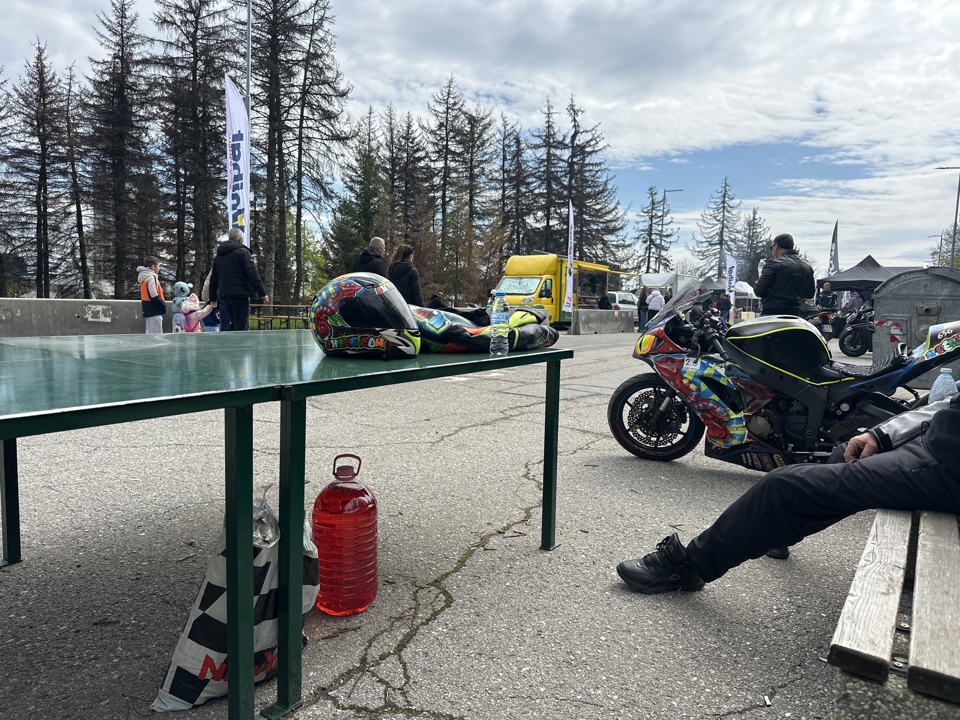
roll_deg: -2.2
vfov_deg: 56.8
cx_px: 480
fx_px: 666
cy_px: 360
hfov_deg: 71.6
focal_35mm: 24
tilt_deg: -5.3
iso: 80
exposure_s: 1/4545
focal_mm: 6.86
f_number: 1.78
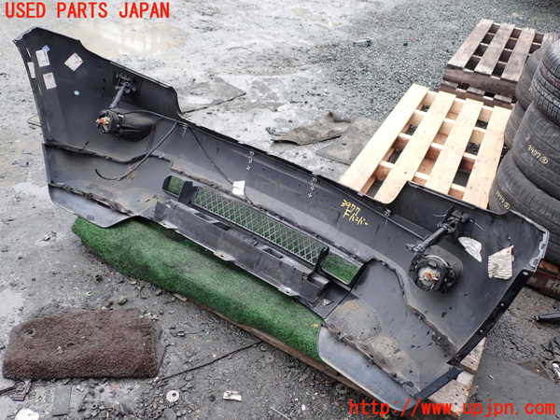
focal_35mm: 30
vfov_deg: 46.8
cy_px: 210
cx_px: 280
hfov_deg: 60.0
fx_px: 485
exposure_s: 1/320
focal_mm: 5.4
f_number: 3.2
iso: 100
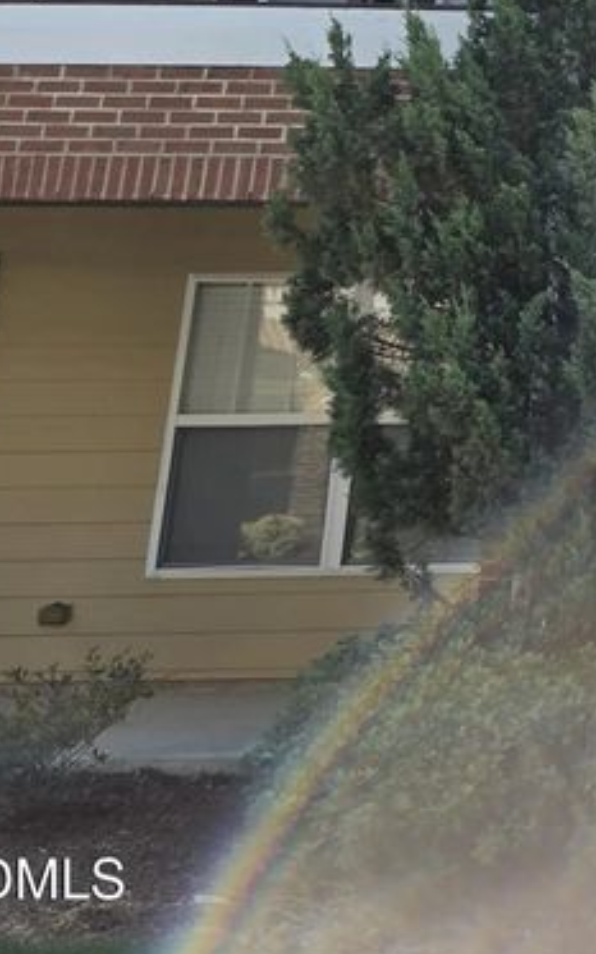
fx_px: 1742
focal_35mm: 67
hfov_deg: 14.9
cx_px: 1279
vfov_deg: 28.6
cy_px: -13
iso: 25
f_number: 1.8
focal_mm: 5.4
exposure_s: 1/960
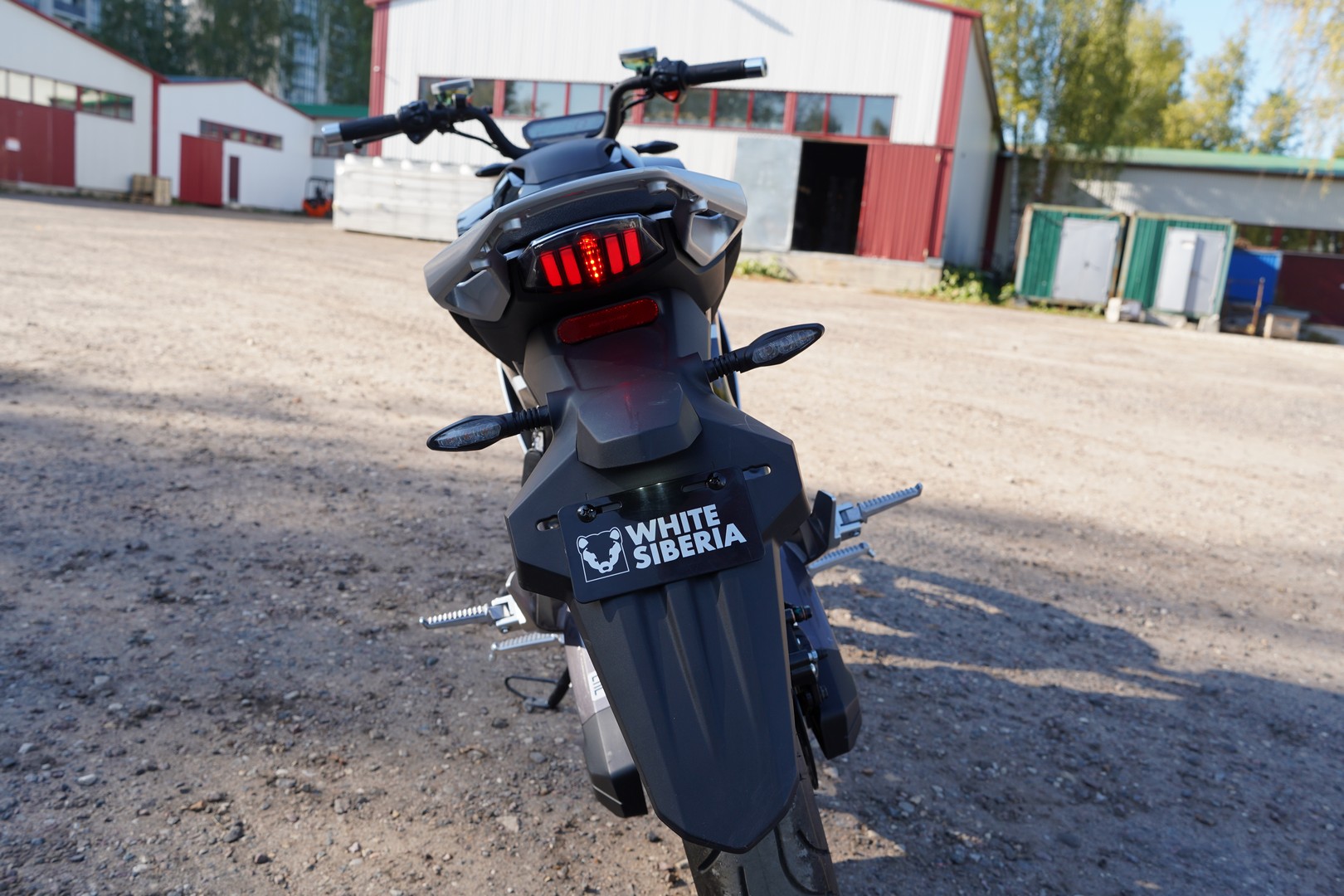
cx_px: 672
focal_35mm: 29
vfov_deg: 45.0
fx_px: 1083
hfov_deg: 63.7
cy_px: 448
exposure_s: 1/160
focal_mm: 29
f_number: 7.1
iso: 160
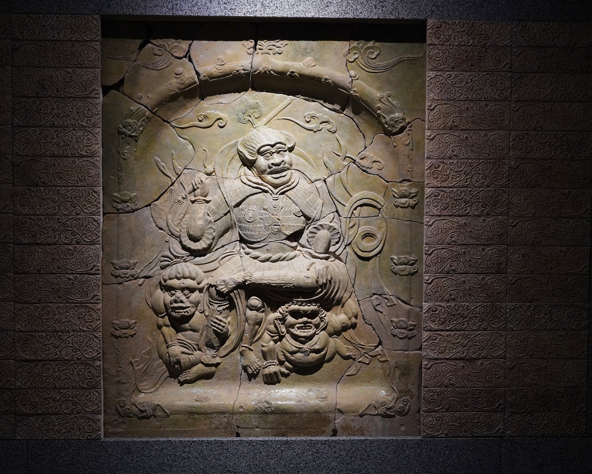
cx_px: 301
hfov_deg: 38.8
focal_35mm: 48
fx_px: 841
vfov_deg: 31.4
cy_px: 234
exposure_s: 1/125
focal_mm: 42
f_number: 8
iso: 6400
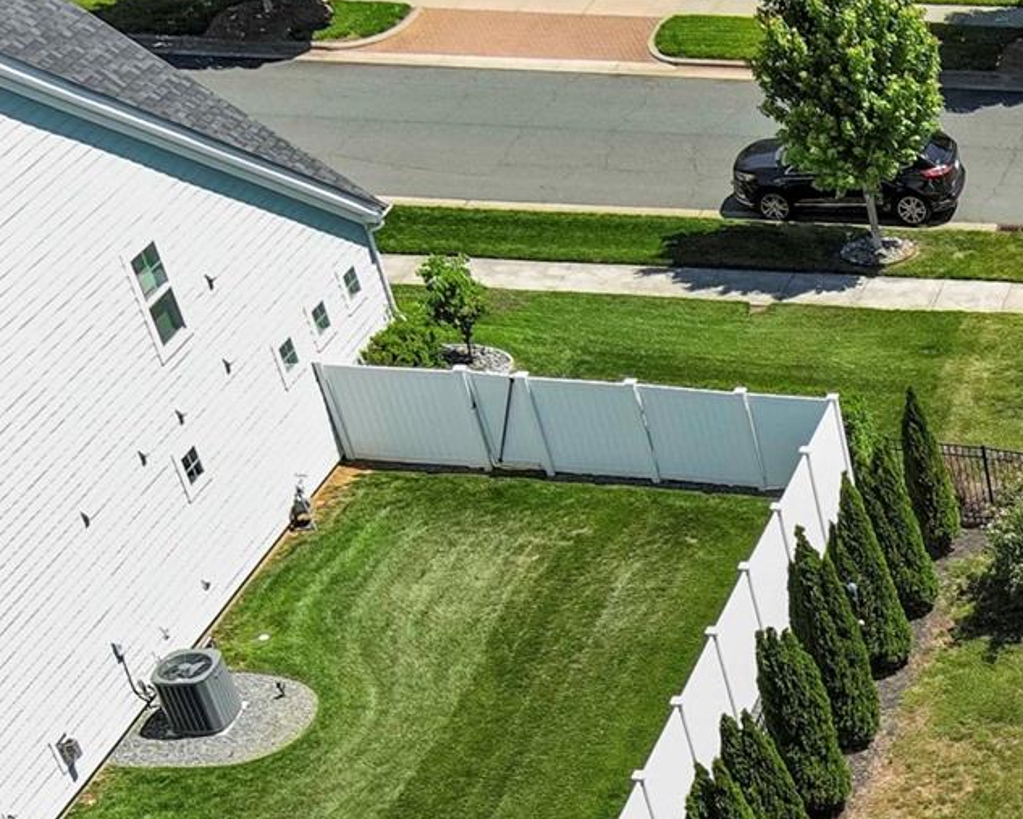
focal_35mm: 88
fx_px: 2666
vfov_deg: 16.7
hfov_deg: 18.8
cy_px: 991
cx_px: 1590
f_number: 2.8
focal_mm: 10.57
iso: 100
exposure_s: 1/900
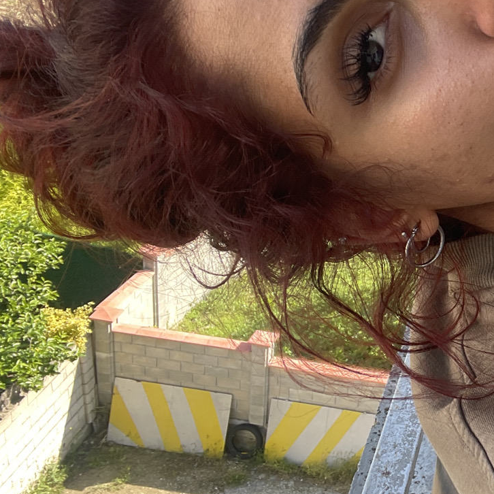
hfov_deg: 26.7
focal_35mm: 56
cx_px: 611
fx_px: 904
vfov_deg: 30.4
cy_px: 180
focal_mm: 2.71
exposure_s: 1/121
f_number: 2.2
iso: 25
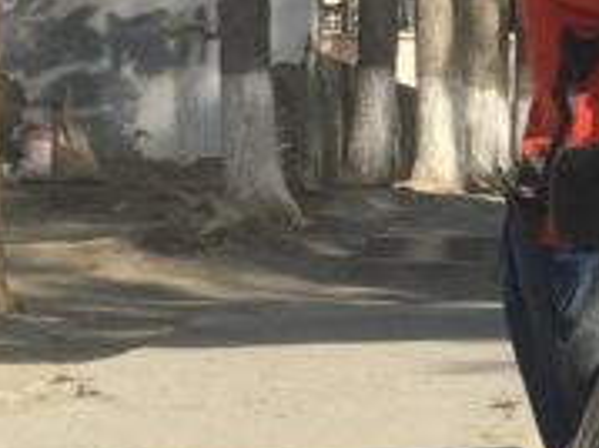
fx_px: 2871
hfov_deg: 10.9
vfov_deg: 8.9
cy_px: 257
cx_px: 1165
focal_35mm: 166
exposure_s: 1/986
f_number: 2.2
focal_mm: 4.15
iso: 25
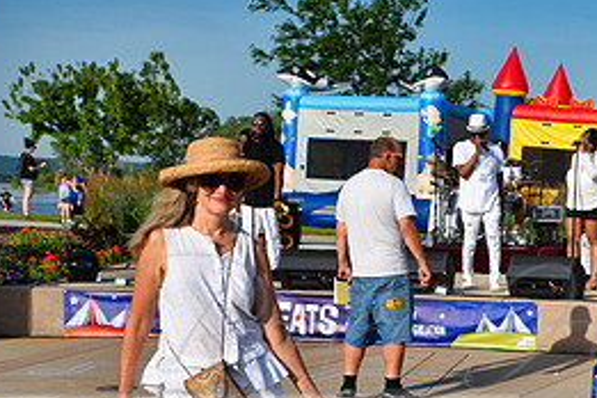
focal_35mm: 89
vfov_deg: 15.2
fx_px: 1476
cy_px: 356
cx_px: 595
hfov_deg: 22.0
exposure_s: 1/400
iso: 200
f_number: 10
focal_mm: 40
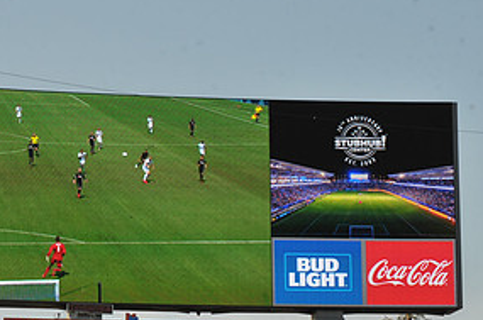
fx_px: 2866
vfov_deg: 6.4
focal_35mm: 214
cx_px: 81
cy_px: 193
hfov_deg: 9.6
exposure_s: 1/400
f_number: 10
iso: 400
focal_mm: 105
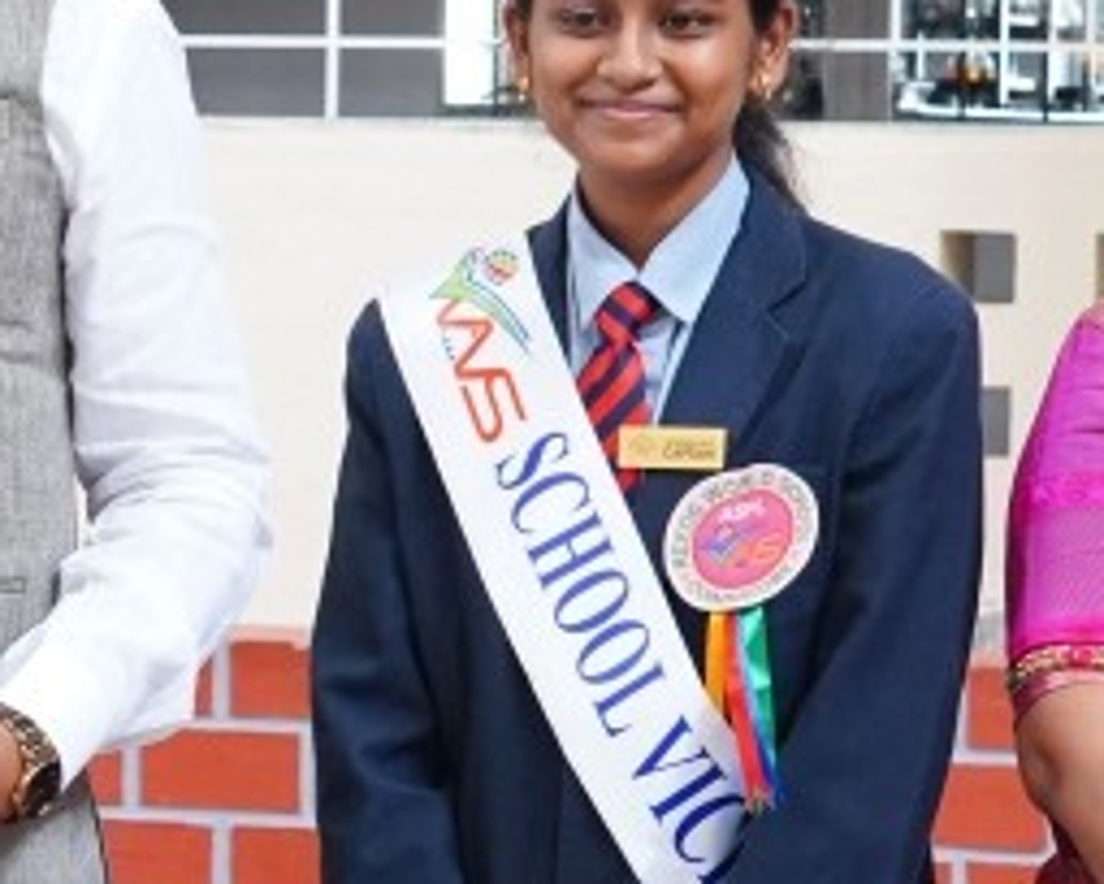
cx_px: -165
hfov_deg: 10.7
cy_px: 600
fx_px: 5783
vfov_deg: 8.7
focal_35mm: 177
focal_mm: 47
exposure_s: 1/125
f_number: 7.1
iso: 3200
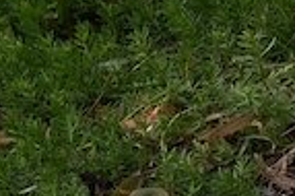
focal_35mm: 151
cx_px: 689
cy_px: -166
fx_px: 1236
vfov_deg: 8.7
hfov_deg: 11.5
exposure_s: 1/500
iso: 400
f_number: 6.3
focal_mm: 24
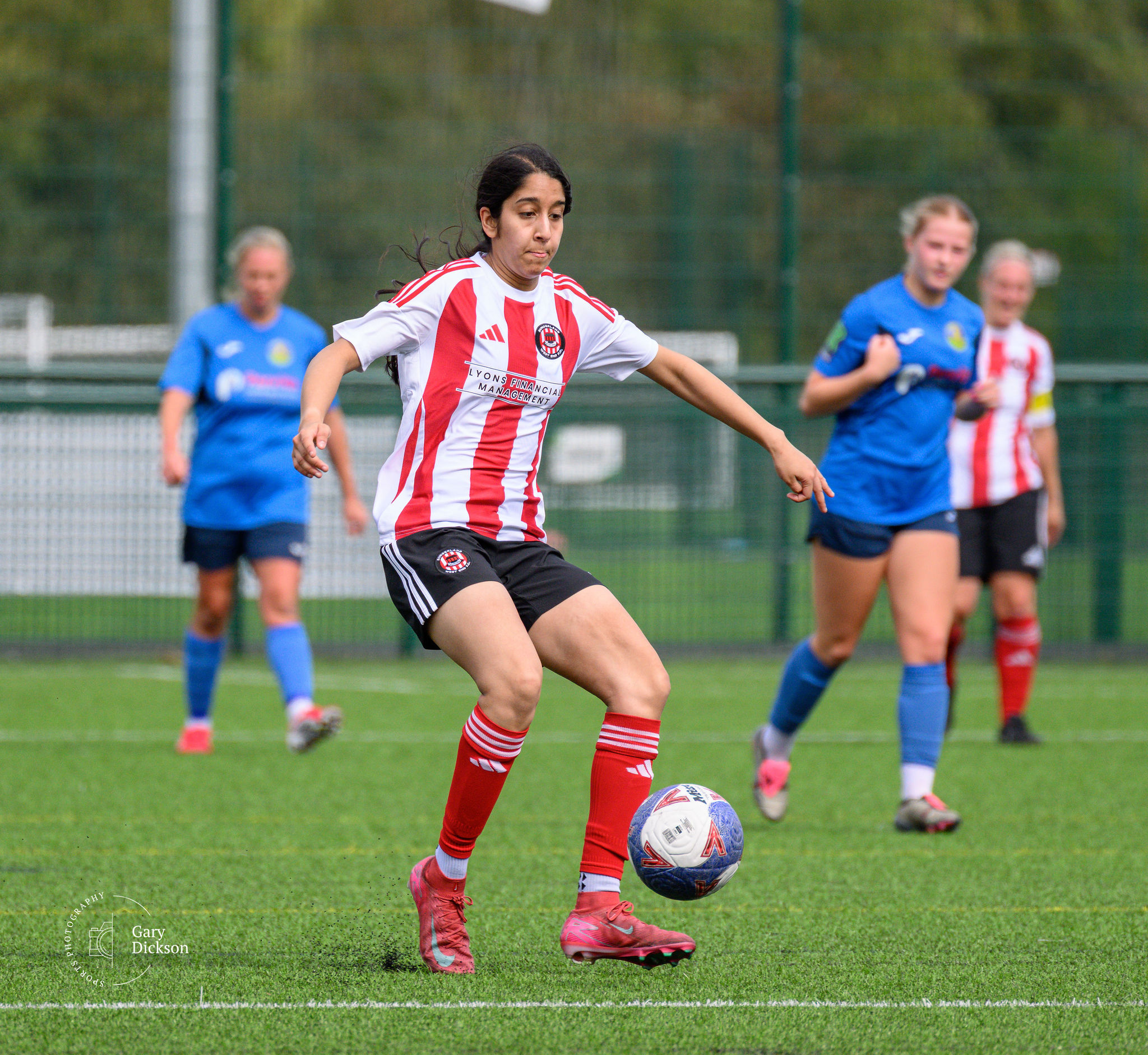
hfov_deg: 2.7
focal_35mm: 680
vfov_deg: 2.5
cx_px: 454
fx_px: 24498
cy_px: 402
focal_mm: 400
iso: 640
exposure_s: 1/1600
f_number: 5.6
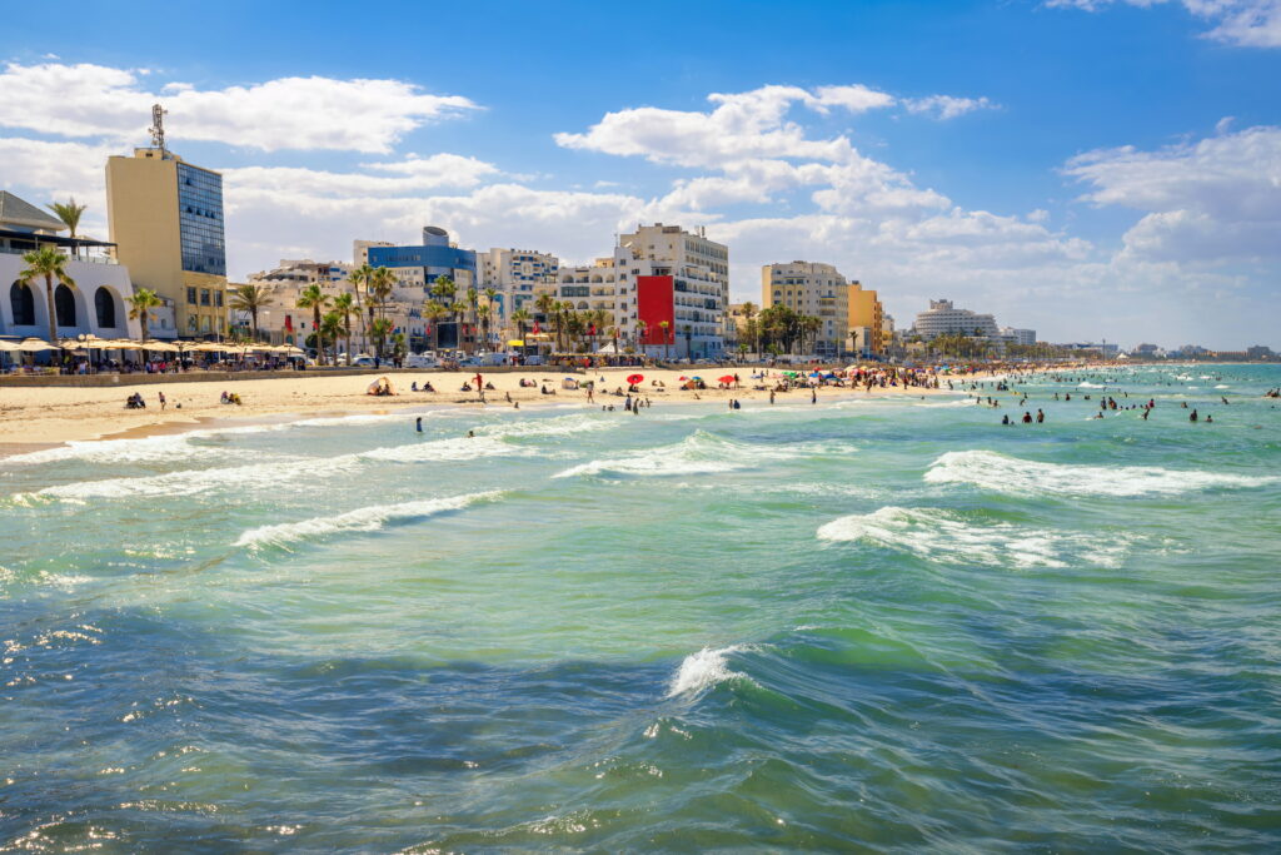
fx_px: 1246
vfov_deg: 37.9
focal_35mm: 35
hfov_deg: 54.4
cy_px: 428
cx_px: 640
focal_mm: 35
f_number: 10
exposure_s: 1/320
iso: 100
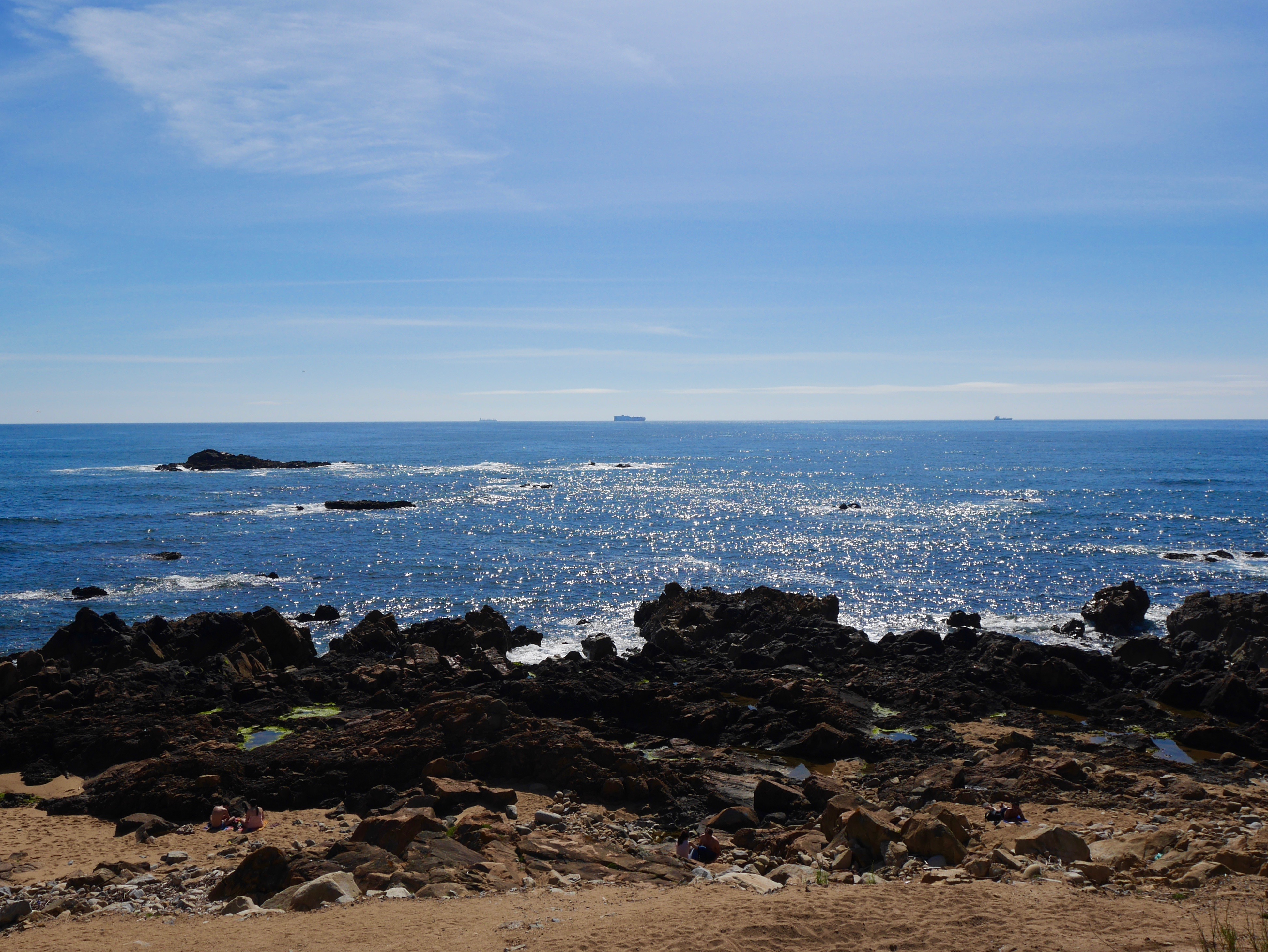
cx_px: 585
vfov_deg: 42.9
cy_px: 411
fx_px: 1209
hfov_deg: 55.3
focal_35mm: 33
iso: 200
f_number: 10
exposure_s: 1/800
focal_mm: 14
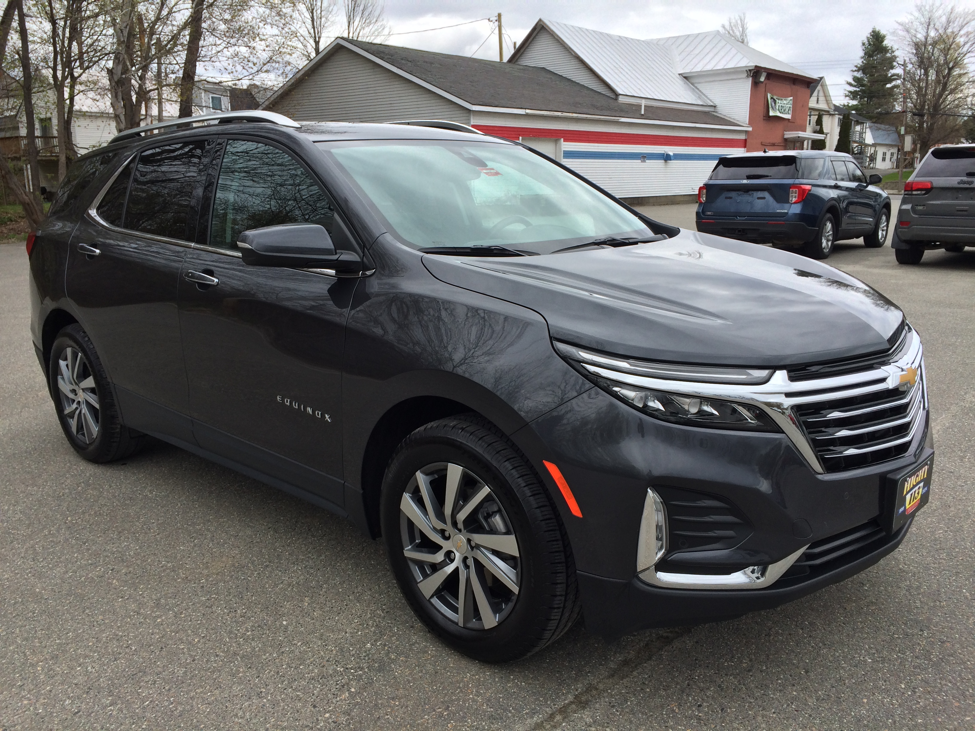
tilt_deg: -13.2
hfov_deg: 61.7
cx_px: 488
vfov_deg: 48.2
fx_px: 817
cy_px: 366
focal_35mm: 29
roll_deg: +0.4
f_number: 2.2
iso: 32
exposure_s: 1/1109
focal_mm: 4.15
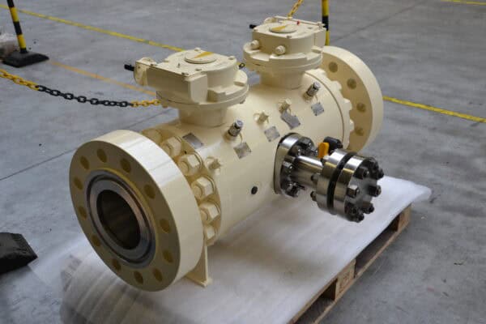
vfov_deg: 29.9
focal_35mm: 45
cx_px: 243
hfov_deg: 43.6
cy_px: 162
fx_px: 607
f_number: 5.6
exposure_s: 1/125
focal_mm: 30
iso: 400
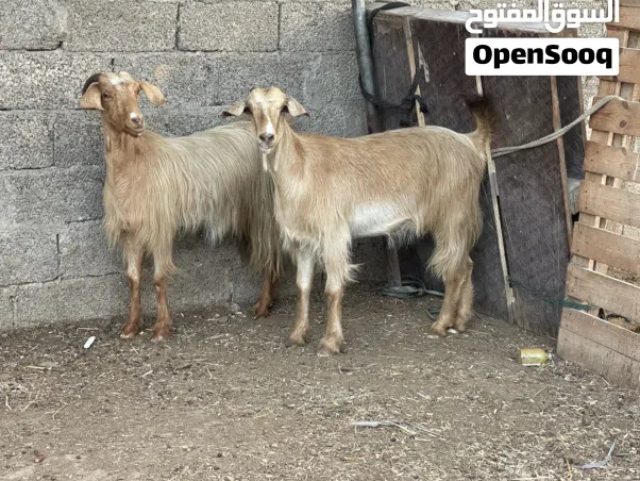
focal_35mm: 68
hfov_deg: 28.5
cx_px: 305
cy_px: 229
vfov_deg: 21.6
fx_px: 1258
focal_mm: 7.5
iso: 200
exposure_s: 1/60
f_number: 2.2
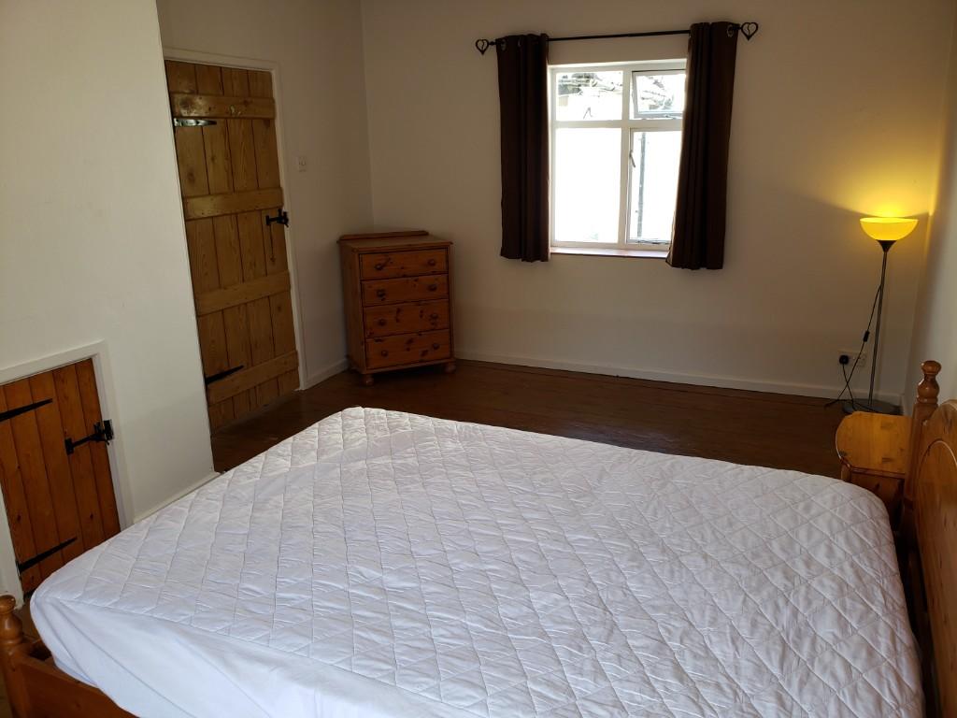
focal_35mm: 26
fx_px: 719
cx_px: 478
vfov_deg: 53.1
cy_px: 359
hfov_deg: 67.3
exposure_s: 1/50
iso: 50
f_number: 2.4
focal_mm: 4.3
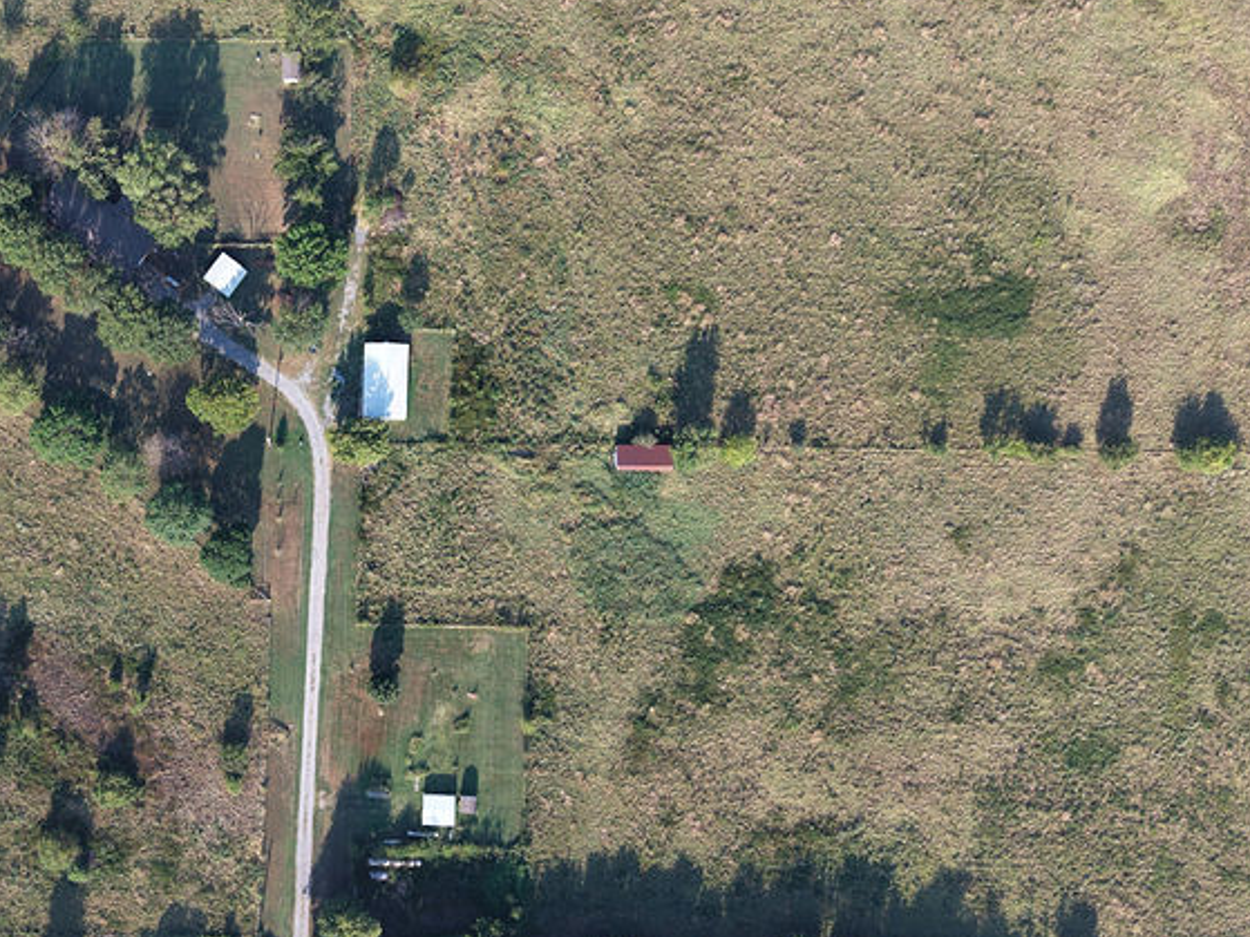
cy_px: 577
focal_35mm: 44
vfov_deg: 32.7
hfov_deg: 41.6
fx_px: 1589
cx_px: 297
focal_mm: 8.67
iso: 100
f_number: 1.8
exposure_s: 1/1000
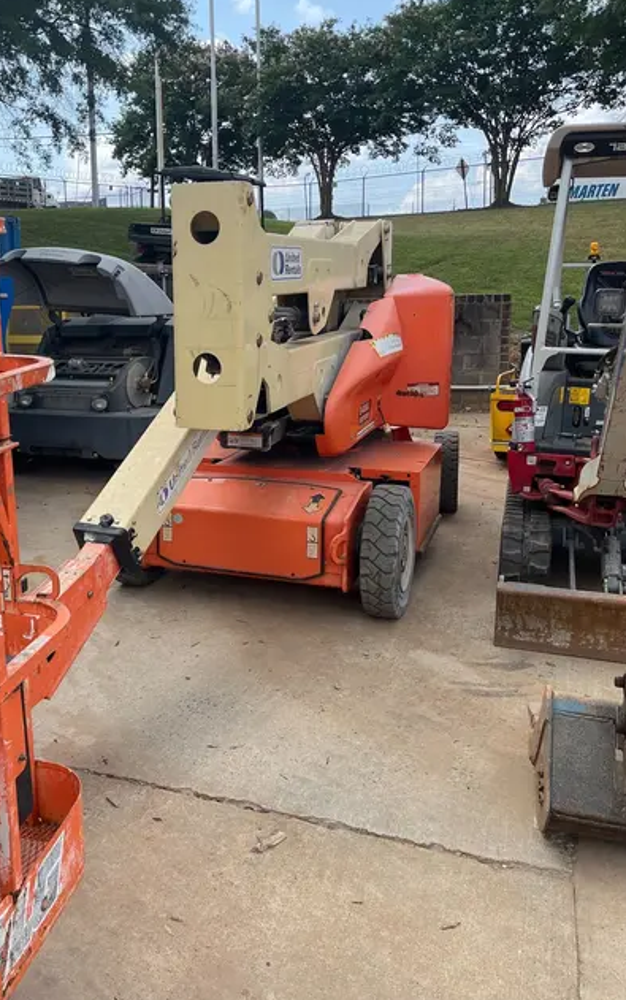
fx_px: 873
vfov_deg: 59.6
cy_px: 462
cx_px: 216
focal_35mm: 32
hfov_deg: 39.1
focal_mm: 5.1
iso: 50
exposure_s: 1/1238
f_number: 1.6
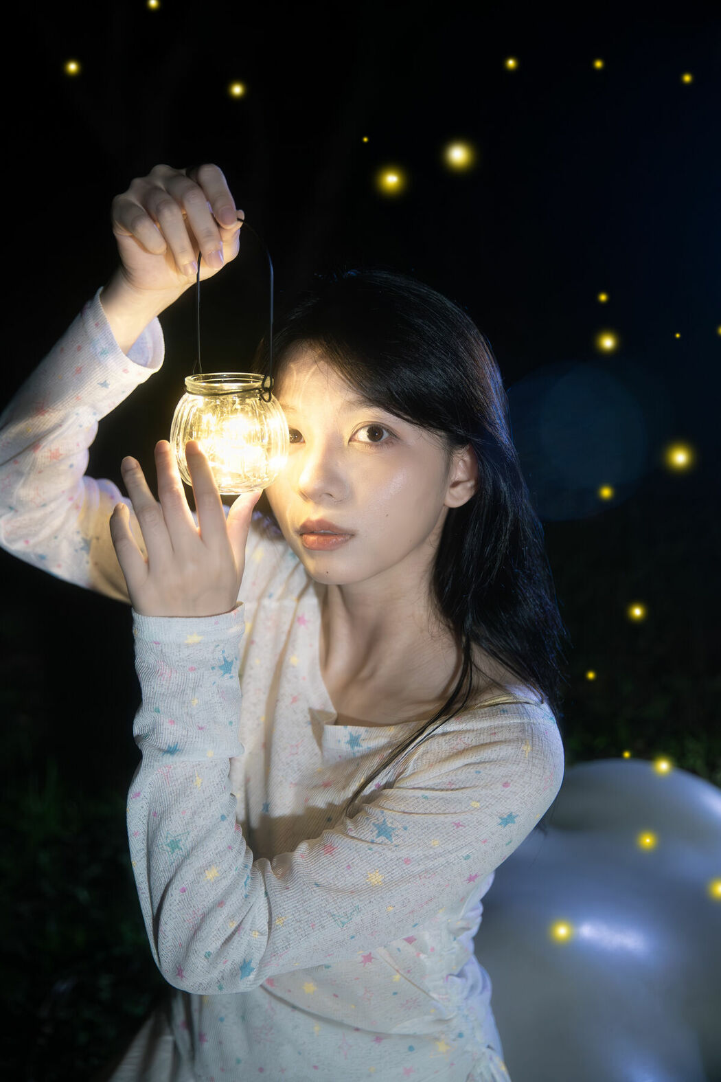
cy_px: 541
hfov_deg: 35.1
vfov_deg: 50.7
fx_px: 1141
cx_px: 360
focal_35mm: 38
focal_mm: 38
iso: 3200
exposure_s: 1/125
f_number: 2.8
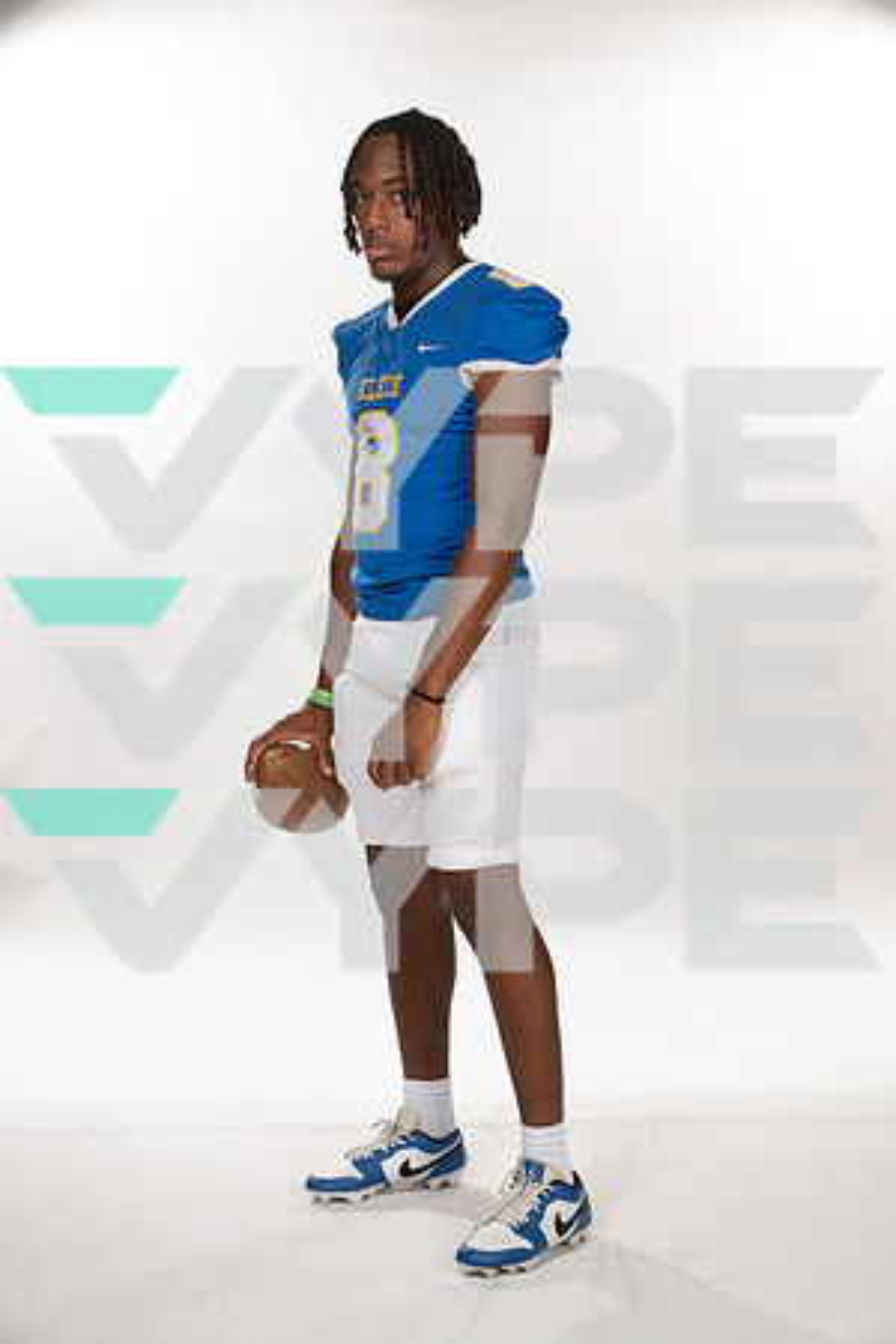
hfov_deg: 24.6
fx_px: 2053
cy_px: 672
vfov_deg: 36.2
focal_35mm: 55
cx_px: 448
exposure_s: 1/320
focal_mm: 55
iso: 800
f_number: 7.1
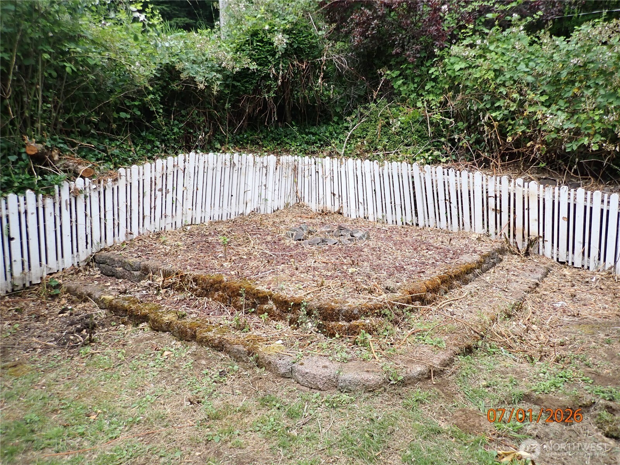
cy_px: 232
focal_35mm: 25
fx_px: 448
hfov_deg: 69.4
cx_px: 310
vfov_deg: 54.9
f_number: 2
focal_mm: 4.5
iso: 100
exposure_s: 1/160
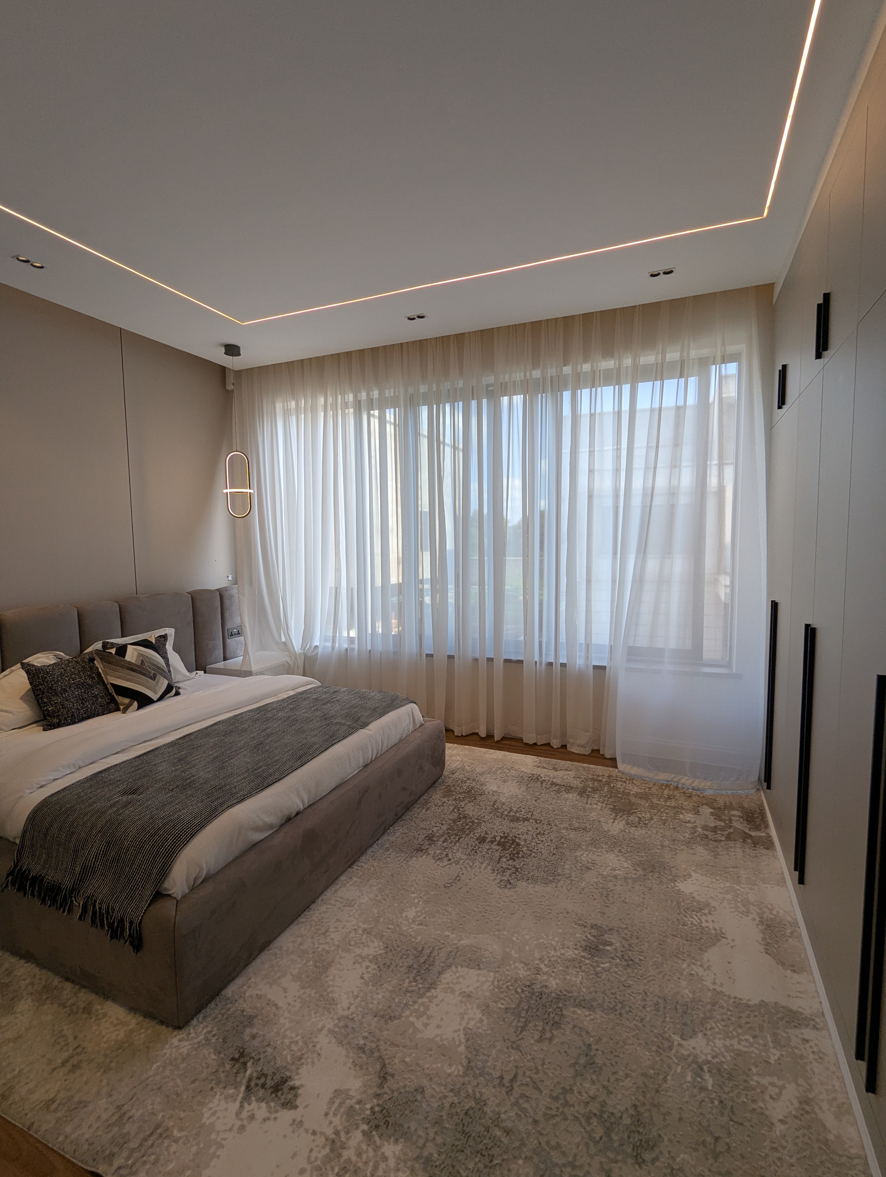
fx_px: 545
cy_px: 588
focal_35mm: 16
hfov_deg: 78.2
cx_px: 443
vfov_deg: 94.4
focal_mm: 2.35
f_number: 2.2
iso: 46
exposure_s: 1/224
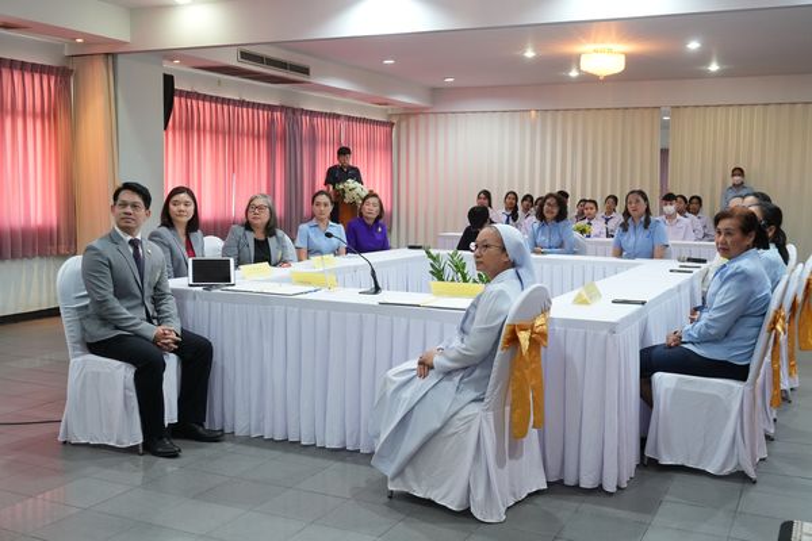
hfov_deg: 51.3
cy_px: 270
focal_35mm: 38
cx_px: 406
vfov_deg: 35.5
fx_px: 846
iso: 1000
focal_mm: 25
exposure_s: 1/25
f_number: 6.3
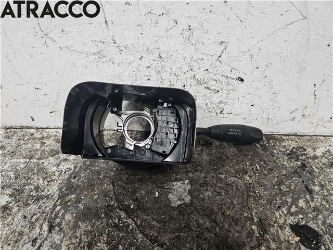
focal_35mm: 23
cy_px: 125
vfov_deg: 58.9
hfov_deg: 73.9
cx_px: 166
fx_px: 221
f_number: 1.8
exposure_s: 1/100
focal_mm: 5.4
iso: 320
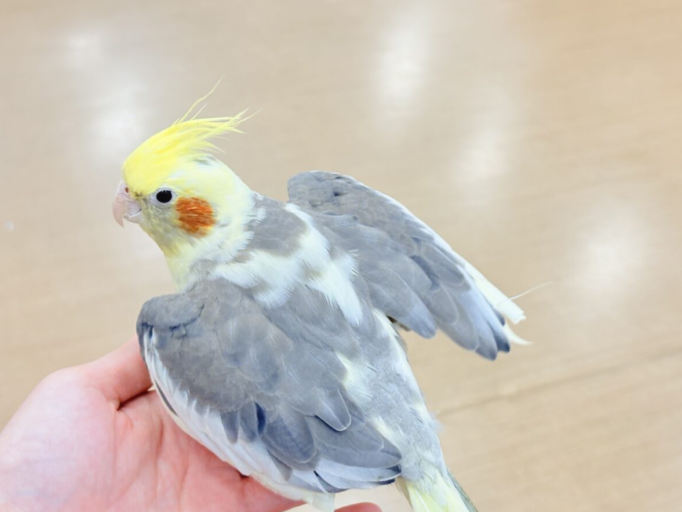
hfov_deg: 36.2
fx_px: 1044
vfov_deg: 27.5
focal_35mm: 53
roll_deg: +2.8
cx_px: 345
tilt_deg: -30.6
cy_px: 258
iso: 40
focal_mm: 5.96
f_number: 1.6
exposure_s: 1/50
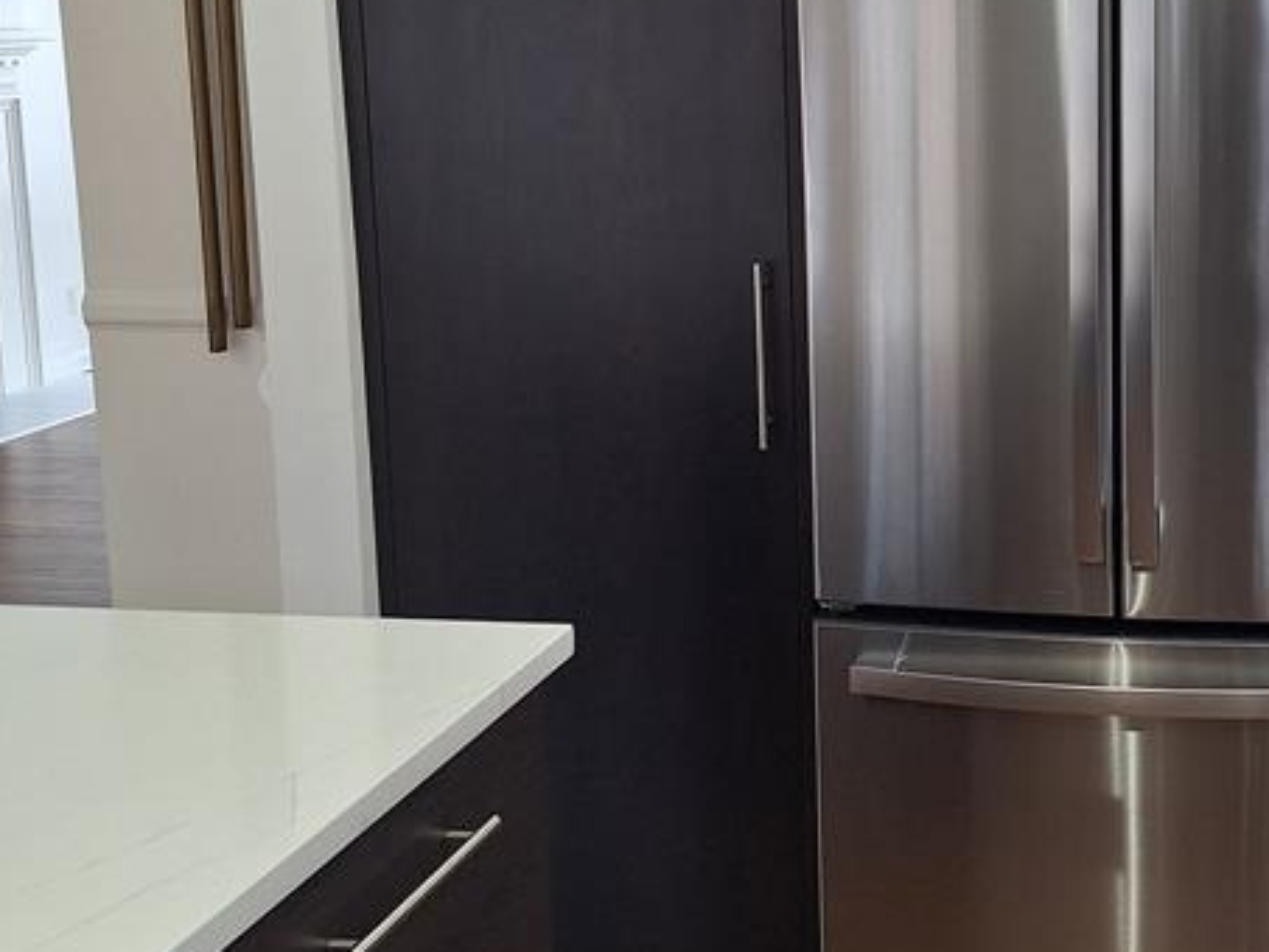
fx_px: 1907
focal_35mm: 52
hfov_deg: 35.3
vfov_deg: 27.9
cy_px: 319
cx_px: 1065
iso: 50
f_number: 1.8
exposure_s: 1/40
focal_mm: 5.54
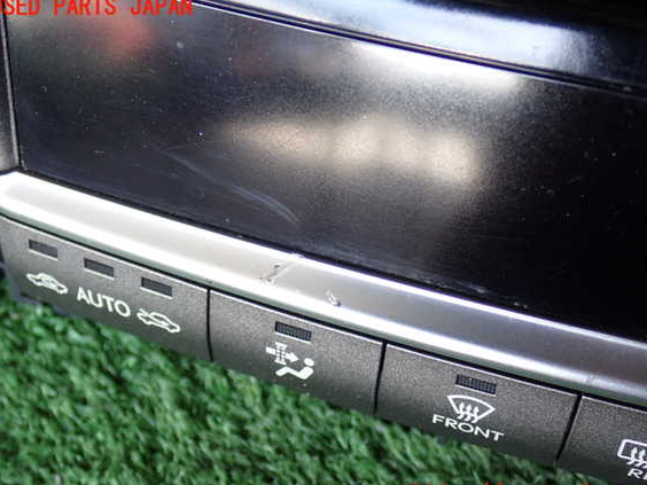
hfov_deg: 38.2
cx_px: 328
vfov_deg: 29.1
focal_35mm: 50
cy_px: 251
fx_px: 935
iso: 200
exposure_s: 1/50
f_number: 3.1
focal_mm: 8.4
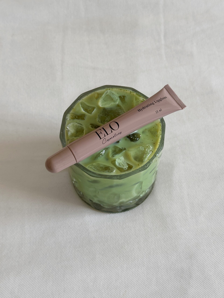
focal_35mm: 48
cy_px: 149
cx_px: 112
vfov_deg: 39.7
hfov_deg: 30.3
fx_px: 414
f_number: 1.78
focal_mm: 6.86
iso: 100
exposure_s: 1/60
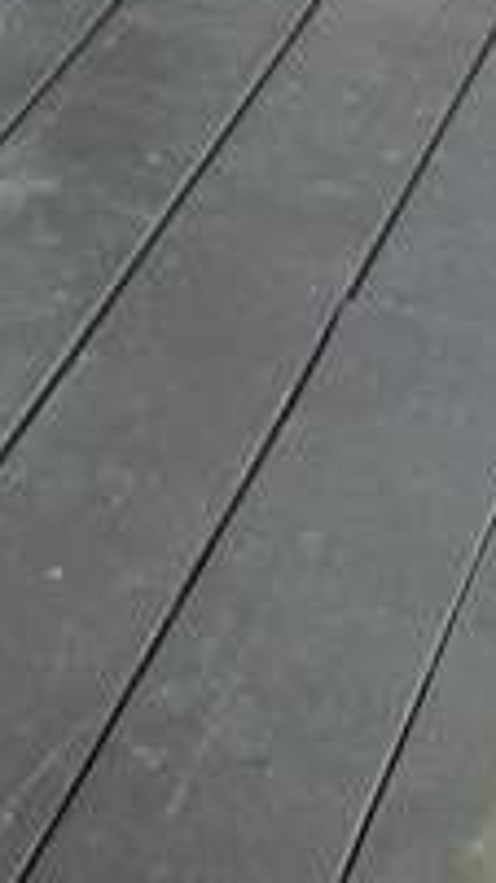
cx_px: -395
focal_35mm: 139
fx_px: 3251
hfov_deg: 8.4
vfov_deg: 13.5
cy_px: -817
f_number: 1.78
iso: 80
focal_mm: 6.76
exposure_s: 1/517
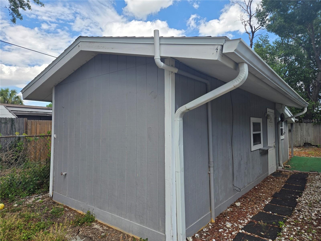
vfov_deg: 58.9
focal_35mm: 23
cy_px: 120
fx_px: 213
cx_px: 160
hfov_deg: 73.9
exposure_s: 1/1418
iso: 25
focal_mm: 5.4
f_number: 1.8
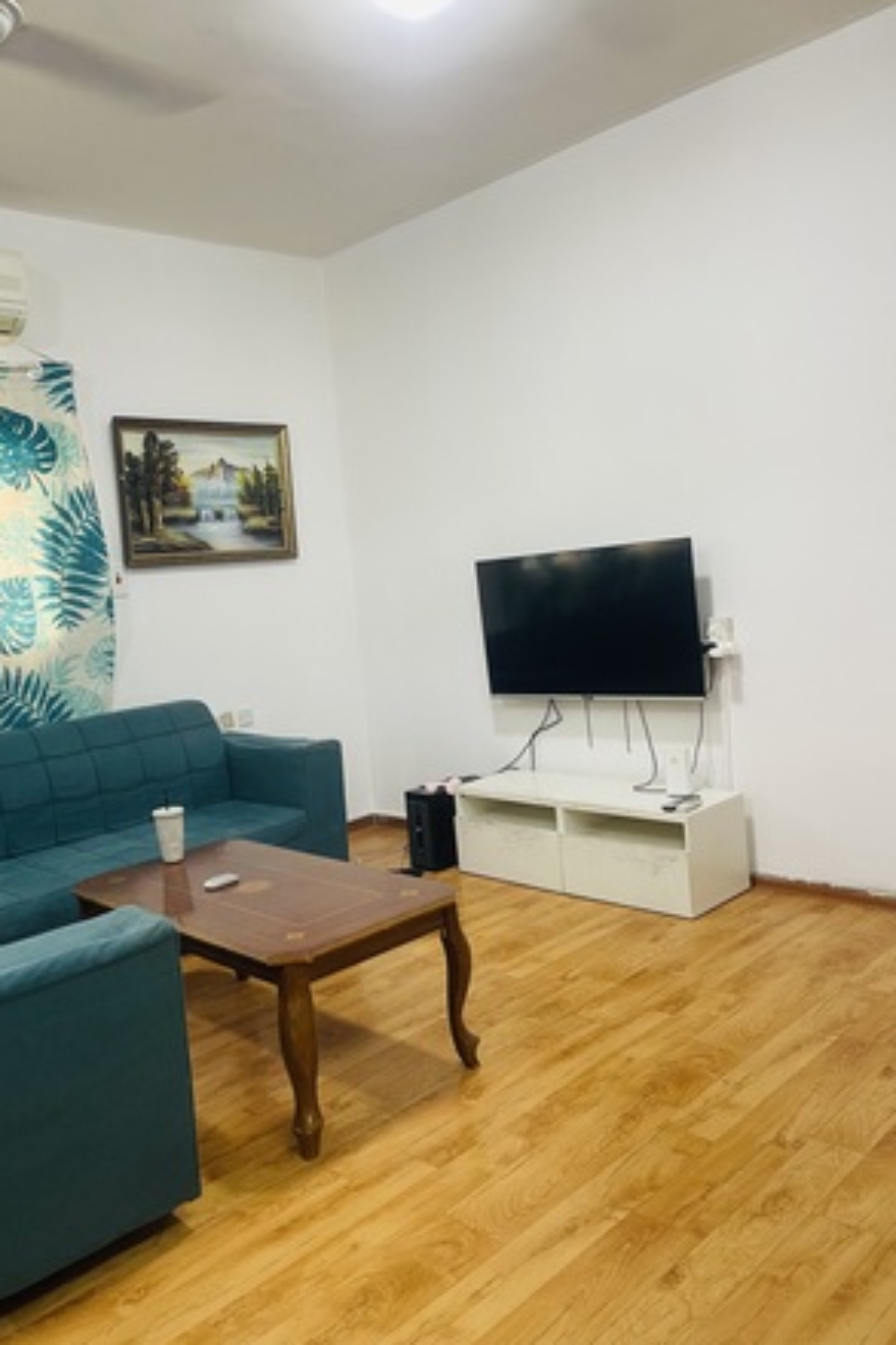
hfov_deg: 47.8
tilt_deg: -4.3
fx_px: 1009
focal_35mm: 27
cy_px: 653
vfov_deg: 67.4
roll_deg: +5.3
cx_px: 396
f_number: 1.6
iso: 160
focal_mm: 5.1
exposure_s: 1/60
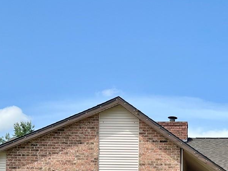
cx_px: 167
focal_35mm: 89
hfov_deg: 21.8
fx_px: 586
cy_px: 215
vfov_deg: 15.9
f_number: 1.5
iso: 50
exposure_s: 1/4115
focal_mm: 5.7
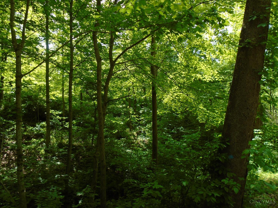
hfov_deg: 67.3
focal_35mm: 26
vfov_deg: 53.1
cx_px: 139
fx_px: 209
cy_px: 104
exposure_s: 1/160
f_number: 3.2
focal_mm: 4.6
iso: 100
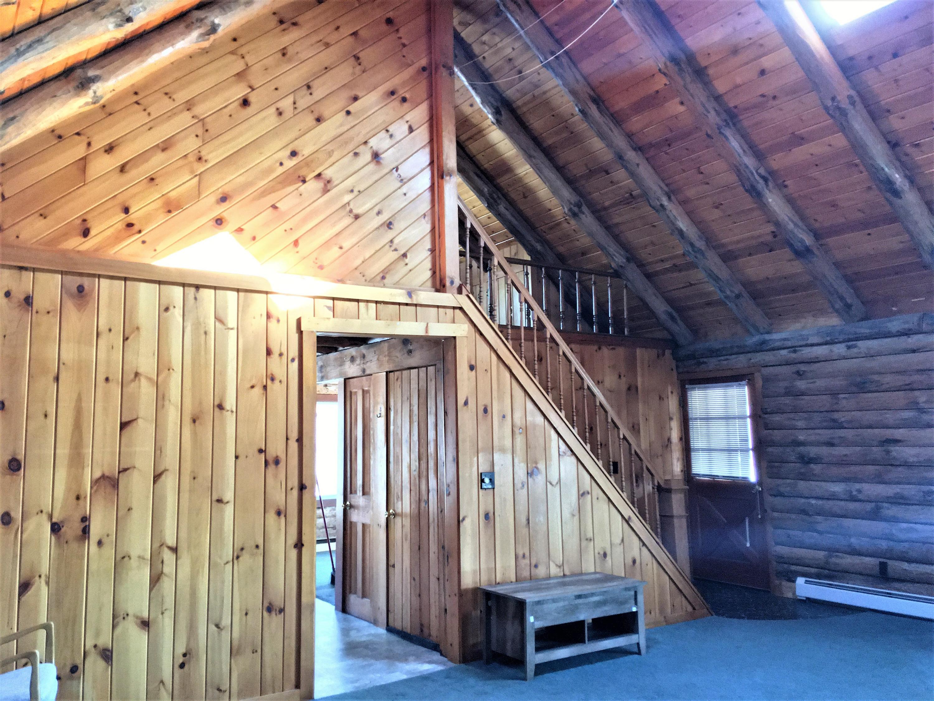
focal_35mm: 29
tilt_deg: +7.5
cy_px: 350
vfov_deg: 48.2
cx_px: 467
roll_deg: +0.6
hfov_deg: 61.7
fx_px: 782
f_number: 2.2
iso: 400
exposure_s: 1/15
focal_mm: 4.15
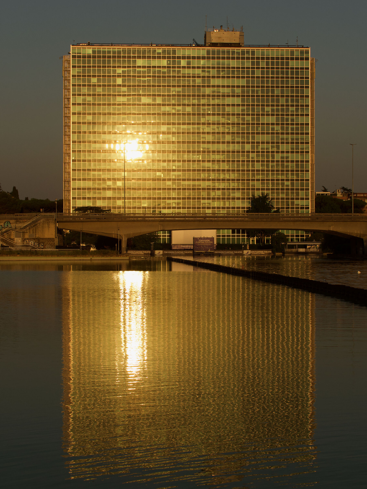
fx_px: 1131
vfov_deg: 24.4
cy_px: 244
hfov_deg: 18.4
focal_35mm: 80
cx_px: 184
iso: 200
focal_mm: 40
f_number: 8
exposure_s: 1/640
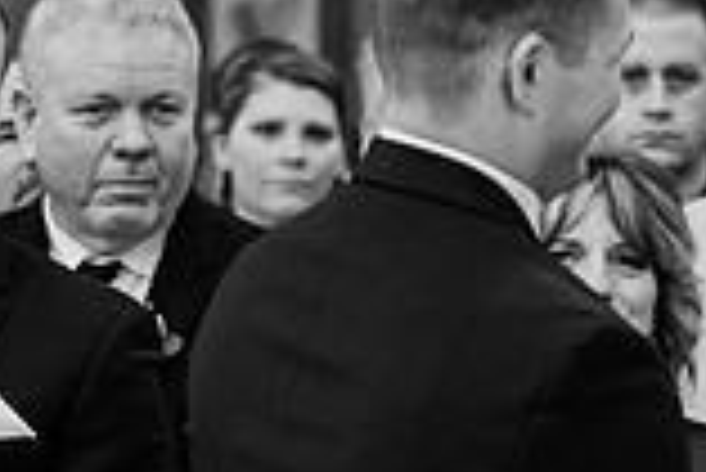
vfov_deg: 3.9
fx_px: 6949
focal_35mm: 354
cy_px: 698
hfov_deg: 5.8
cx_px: 954
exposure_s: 1/250
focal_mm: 80
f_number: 2.8
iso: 1600
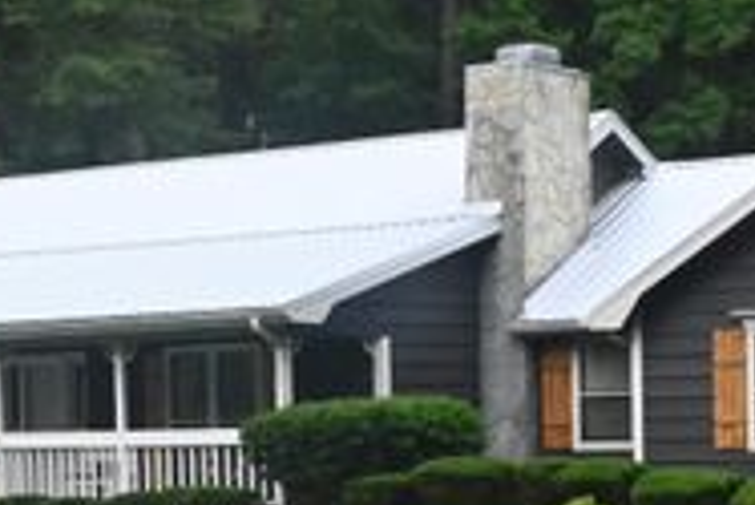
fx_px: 2519
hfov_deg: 17.0
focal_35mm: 120
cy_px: 475
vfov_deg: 11.4
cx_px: 371
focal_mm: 30
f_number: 14
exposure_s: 1/800
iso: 6400
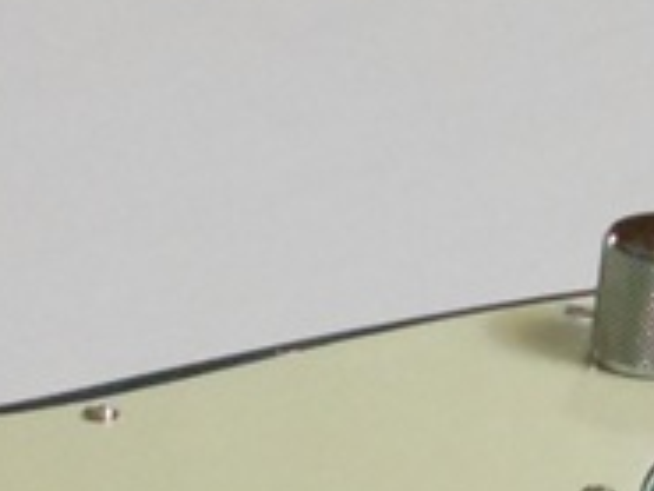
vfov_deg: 7.1
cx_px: -124
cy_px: 1494
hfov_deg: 10.4
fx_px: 3535
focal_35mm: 187
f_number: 3.2
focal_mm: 4.5
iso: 320
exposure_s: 1/30
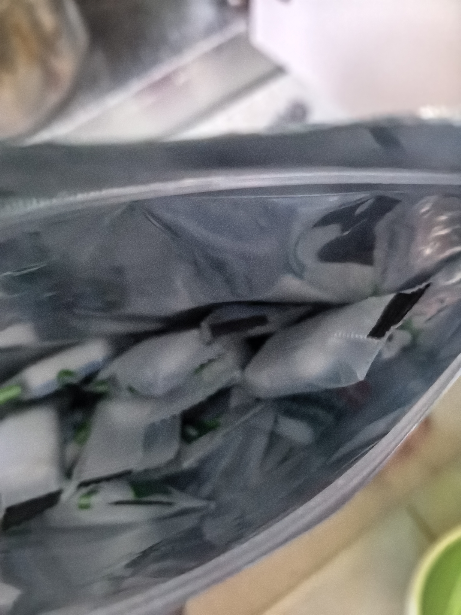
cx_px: 230
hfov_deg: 56.8
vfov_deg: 71.6
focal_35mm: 24
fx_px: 426
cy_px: 308
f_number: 2
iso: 5000
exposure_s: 1/100
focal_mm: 5.75
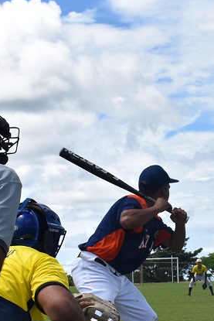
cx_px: 177
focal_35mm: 108
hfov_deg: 12.6
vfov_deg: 18.7
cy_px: 246
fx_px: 966
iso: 200
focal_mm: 25
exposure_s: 1/400
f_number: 10
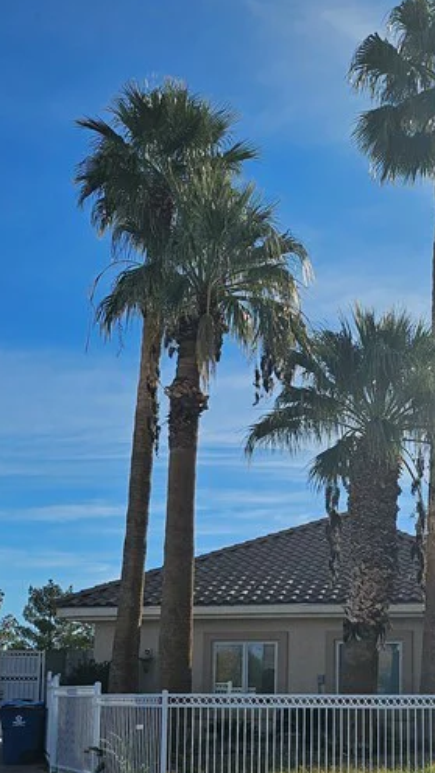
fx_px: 1107
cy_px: 549
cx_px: 368
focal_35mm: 54
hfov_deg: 21.8
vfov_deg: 37.8
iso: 50
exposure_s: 1/8696
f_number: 1.8
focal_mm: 5
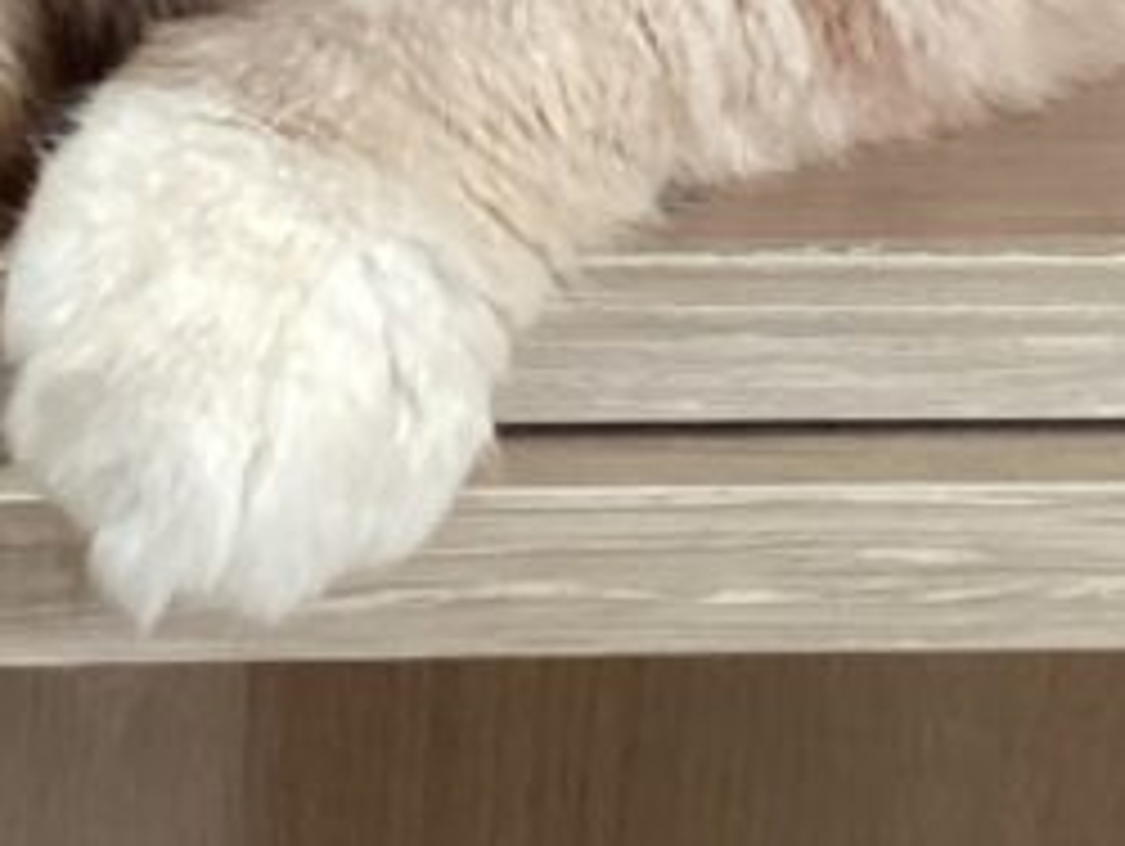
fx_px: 4034
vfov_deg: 11.4
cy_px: -482
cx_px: 801
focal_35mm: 124
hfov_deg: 15.8
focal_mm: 3.3
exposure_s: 1/60
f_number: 2.4
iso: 250
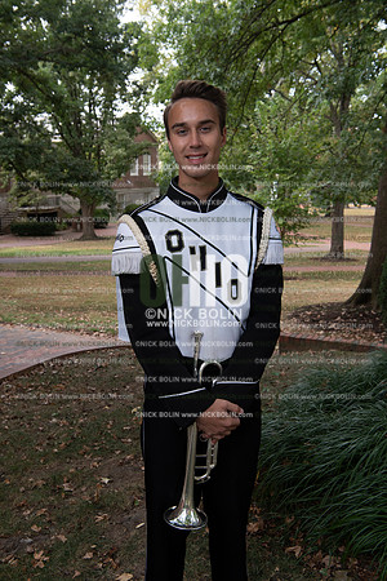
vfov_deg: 48.5
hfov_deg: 33.4
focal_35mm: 40
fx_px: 645
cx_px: 194
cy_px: 290
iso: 500
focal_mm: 40
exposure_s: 1/100
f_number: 8
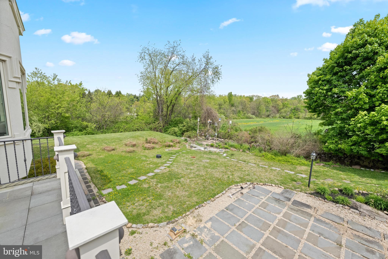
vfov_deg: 81.2
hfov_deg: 104.3
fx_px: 151
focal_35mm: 14
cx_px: 194
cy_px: 130
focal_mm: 14
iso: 1600
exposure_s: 1/3200
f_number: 5.6
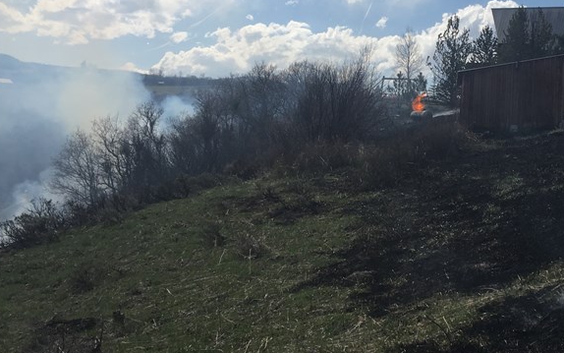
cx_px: 403
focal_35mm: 54
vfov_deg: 23.9
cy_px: 133
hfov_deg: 36.9
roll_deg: -3.3
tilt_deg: -0.6
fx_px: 830
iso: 25
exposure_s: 1/2481
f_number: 2.2
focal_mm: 4.15
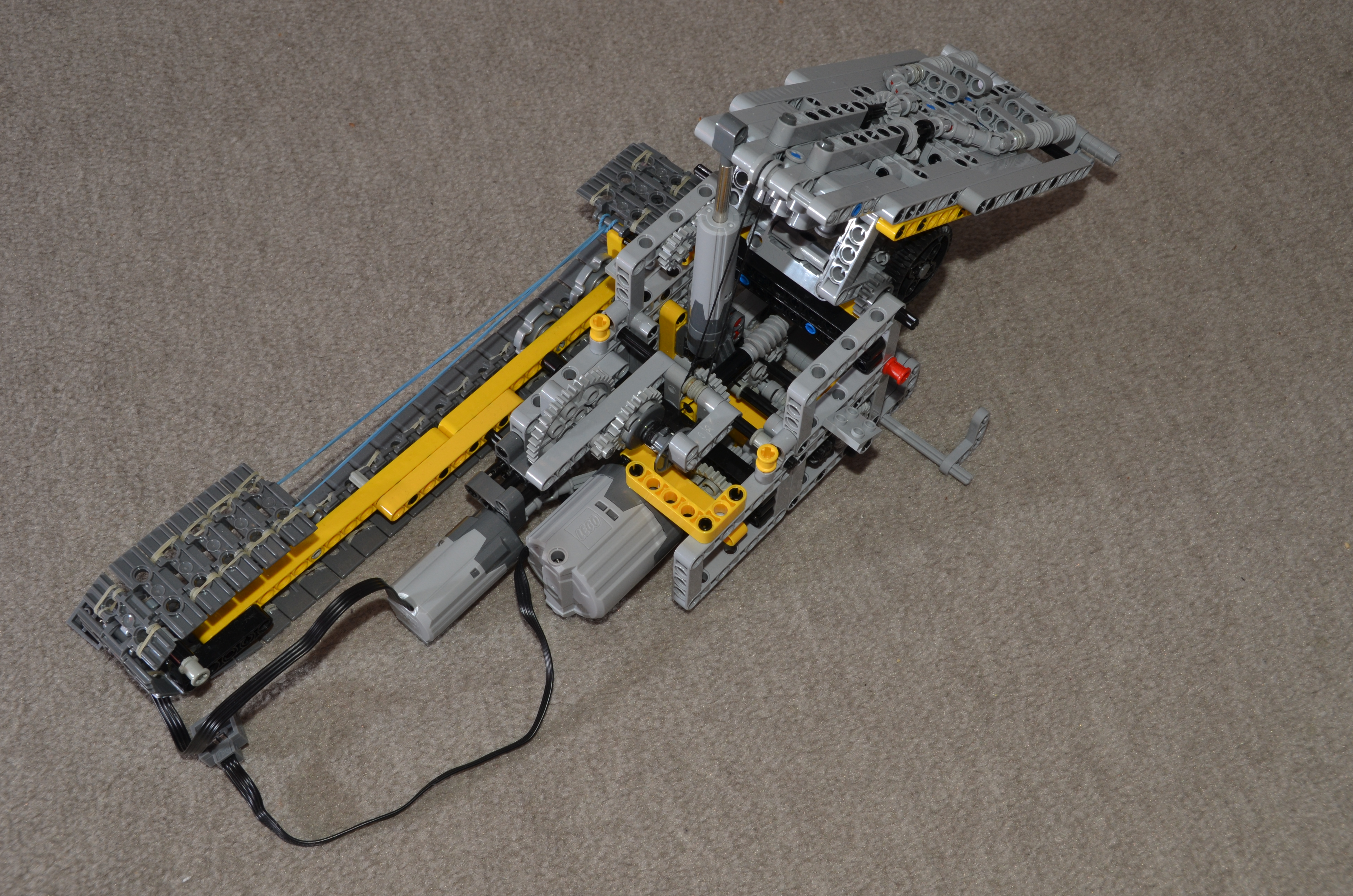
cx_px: 676
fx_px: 1800
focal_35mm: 48
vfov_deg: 28.0
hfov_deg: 41.2
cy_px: 448
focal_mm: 32
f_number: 11
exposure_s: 1/60
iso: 200
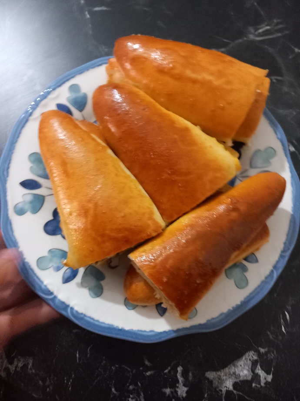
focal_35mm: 27
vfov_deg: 65.3
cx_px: 150
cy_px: 200
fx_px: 312
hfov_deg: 51.4
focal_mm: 4
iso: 800
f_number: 1.8
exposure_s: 1/14.3
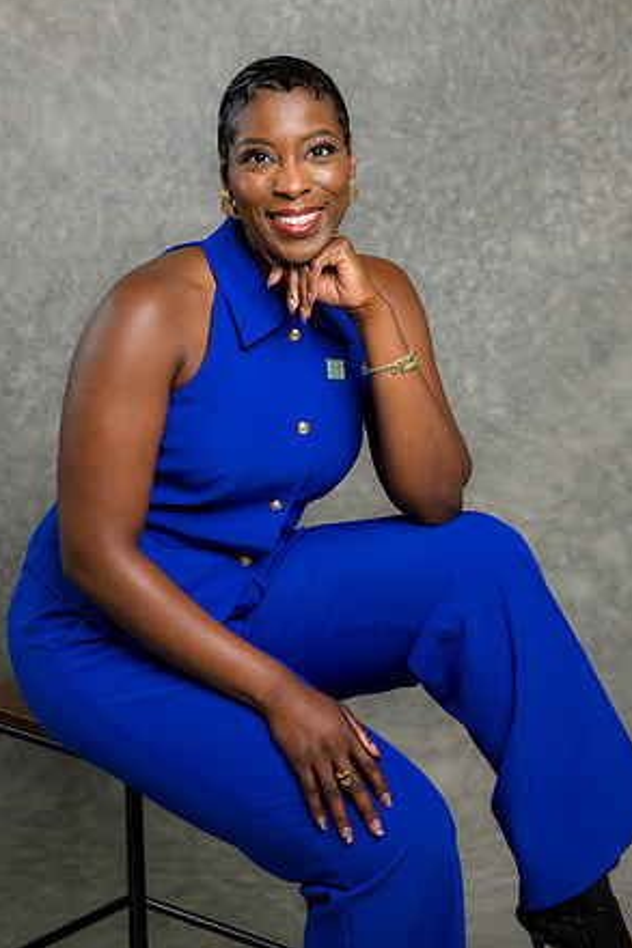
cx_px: 317
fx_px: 2293
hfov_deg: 15.7
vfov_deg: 23.4
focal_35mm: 87
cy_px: 468
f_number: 5
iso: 125
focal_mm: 85
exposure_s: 1/200
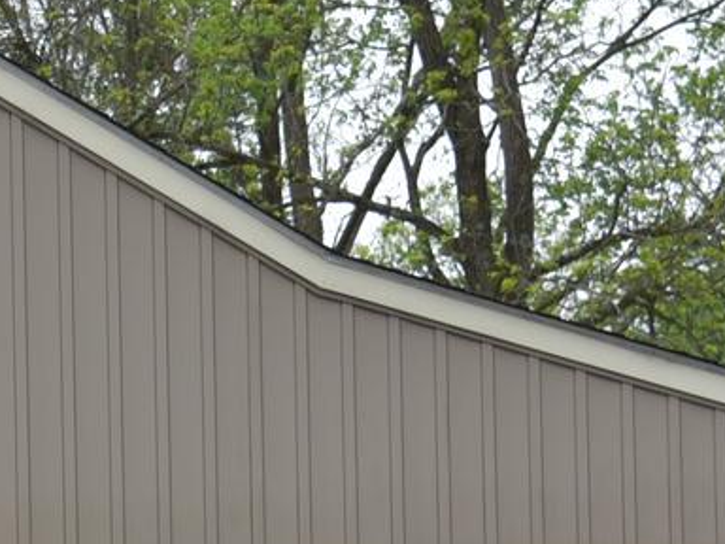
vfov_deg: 6.5
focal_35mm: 226
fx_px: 4733
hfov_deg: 8.5
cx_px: -432
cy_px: 857
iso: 800
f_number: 4.5
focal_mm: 44
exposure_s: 1/4000
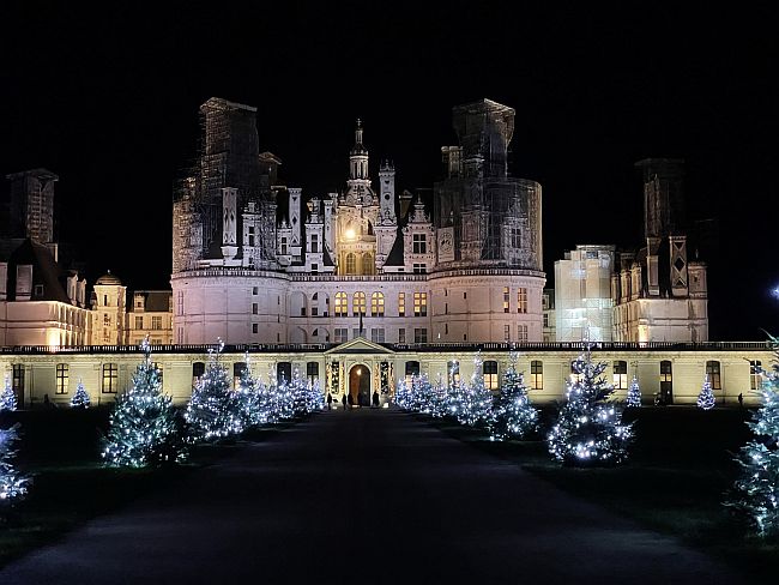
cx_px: 390
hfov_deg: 36.8
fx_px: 1171
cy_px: 292
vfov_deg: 28.1
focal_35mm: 52
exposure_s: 1/25
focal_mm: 6
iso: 1250
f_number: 2
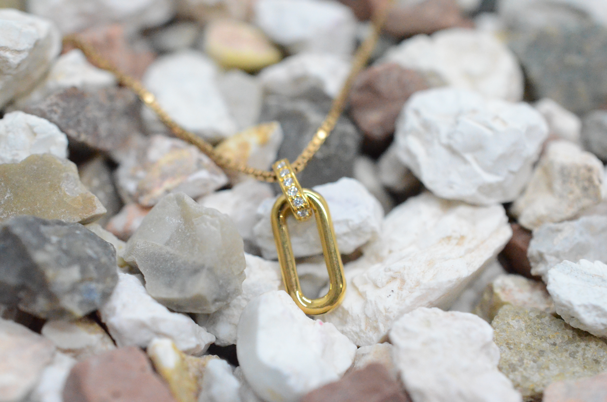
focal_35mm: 60
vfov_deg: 22.5
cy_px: 201
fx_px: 1010
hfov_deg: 33.5
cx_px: 304
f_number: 6.3
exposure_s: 1/2500
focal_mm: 40
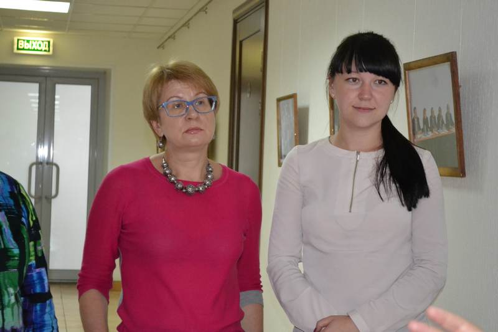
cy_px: 166
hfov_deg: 24.6
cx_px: 249
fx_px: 1141
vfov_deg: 16.5
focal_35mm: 82
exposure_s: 1/60
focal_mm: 55
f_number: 5.6
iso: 3200
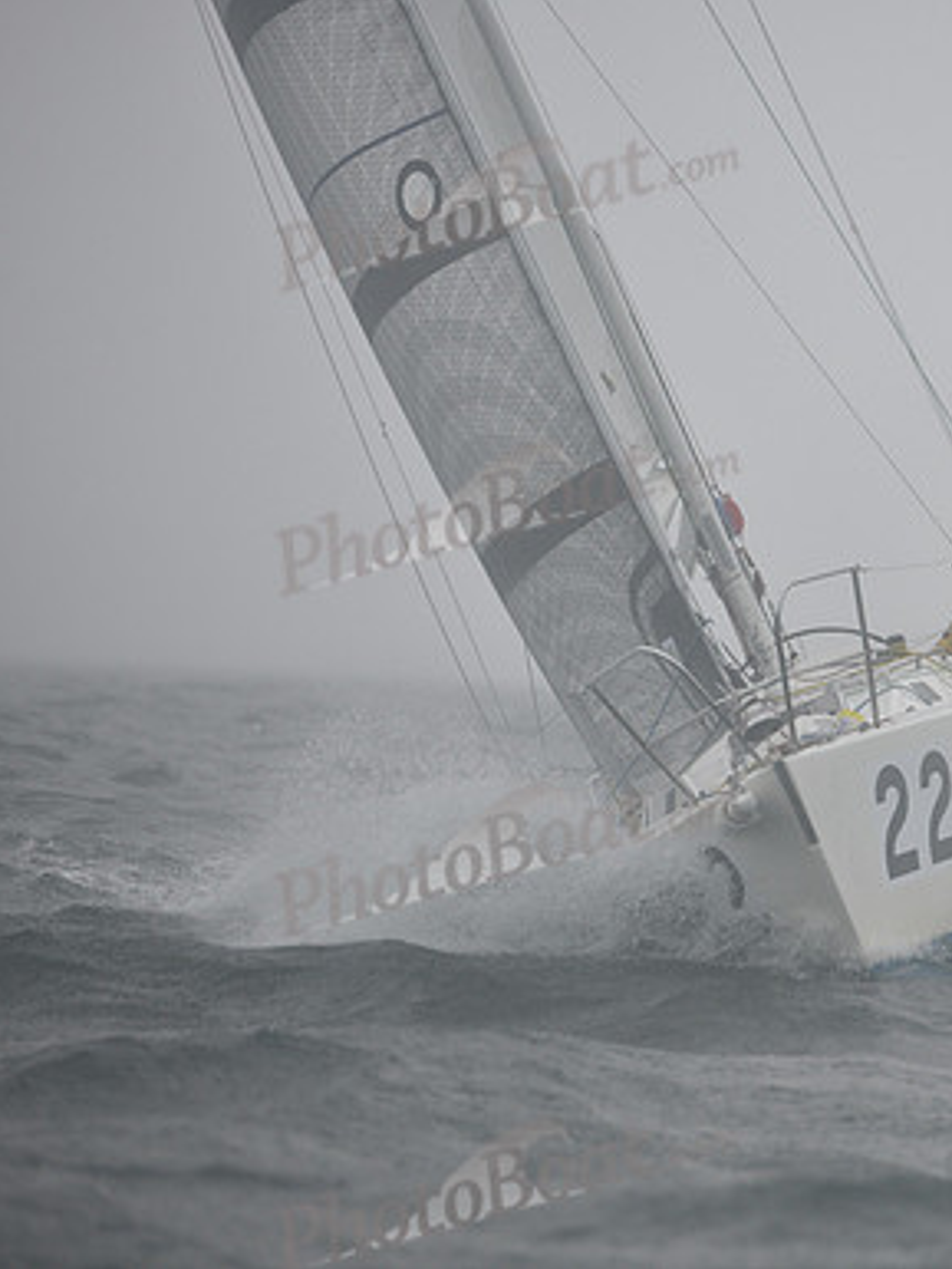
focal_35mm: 290
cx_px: 912
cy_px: 634
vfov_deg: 6.8
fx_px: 10628
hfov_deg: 5.1
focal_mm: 200
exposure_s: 1/640
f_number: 3.5
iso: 400
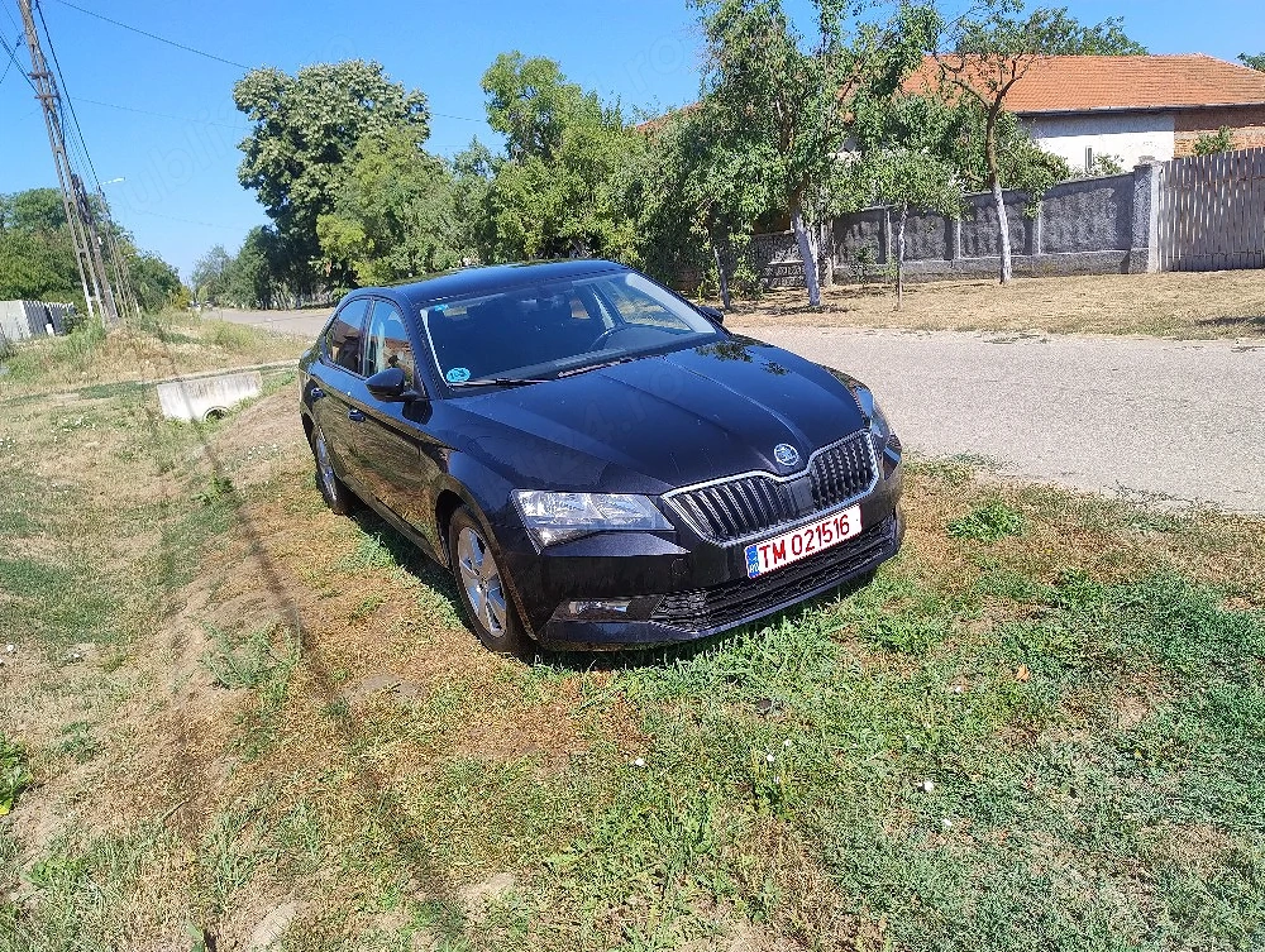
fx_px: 878
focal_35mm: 24
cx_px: 632
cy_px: 476
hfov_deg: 71.5
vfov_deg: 56.9
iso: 100
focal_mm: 5.56
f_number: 1.8
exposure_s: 1/909
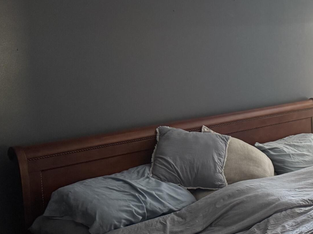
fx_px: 597
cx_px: 419
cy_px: 88
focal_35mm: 66
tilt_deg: -6.7
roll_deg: +1.7
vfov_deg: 22.2
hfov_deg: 25.0
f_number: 1.78
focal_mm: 6.76
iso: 250
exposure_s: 1/60
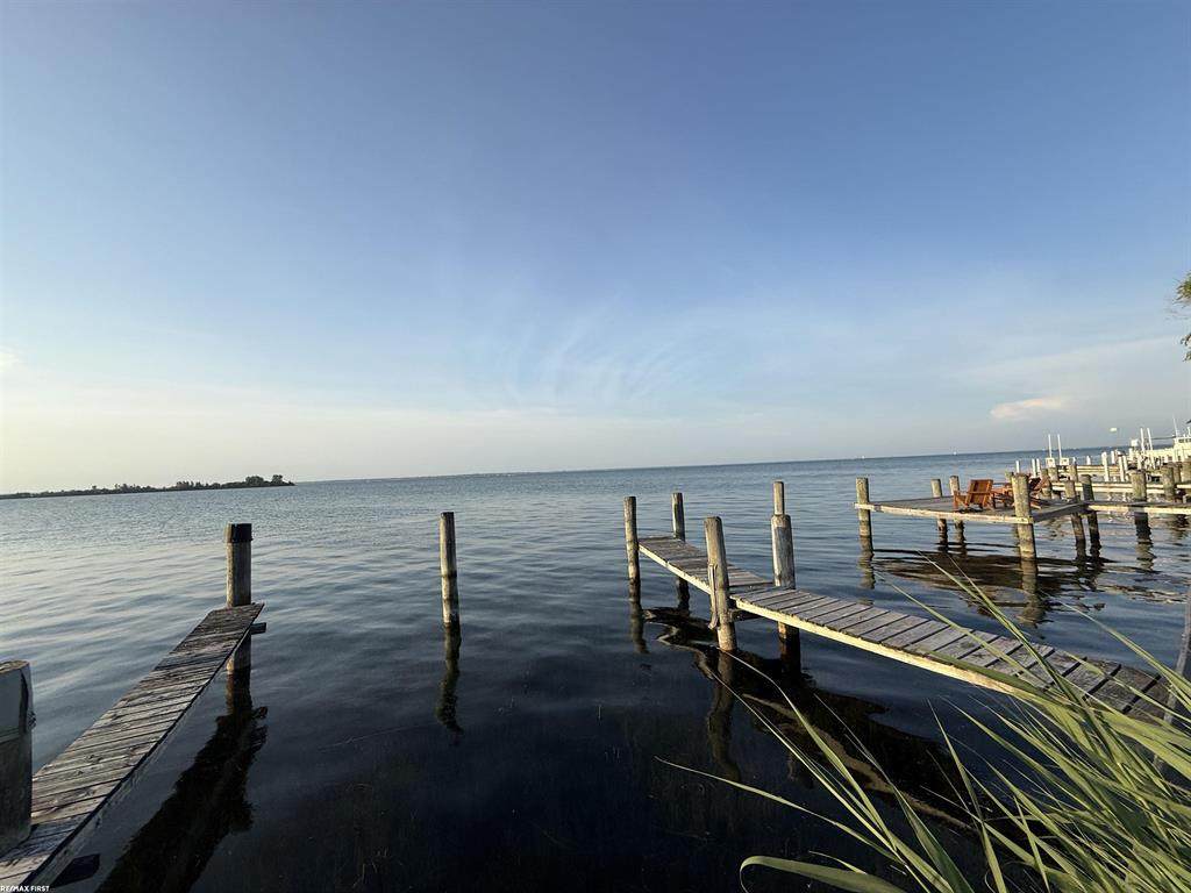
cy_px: 446
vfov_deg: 85.7
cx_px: 596
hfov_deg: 102.1
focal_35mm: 14
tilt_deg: +3.1
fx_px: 482
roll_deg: +2.3
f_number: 2.2
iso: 50
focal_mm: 2.22
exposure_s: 1/1534
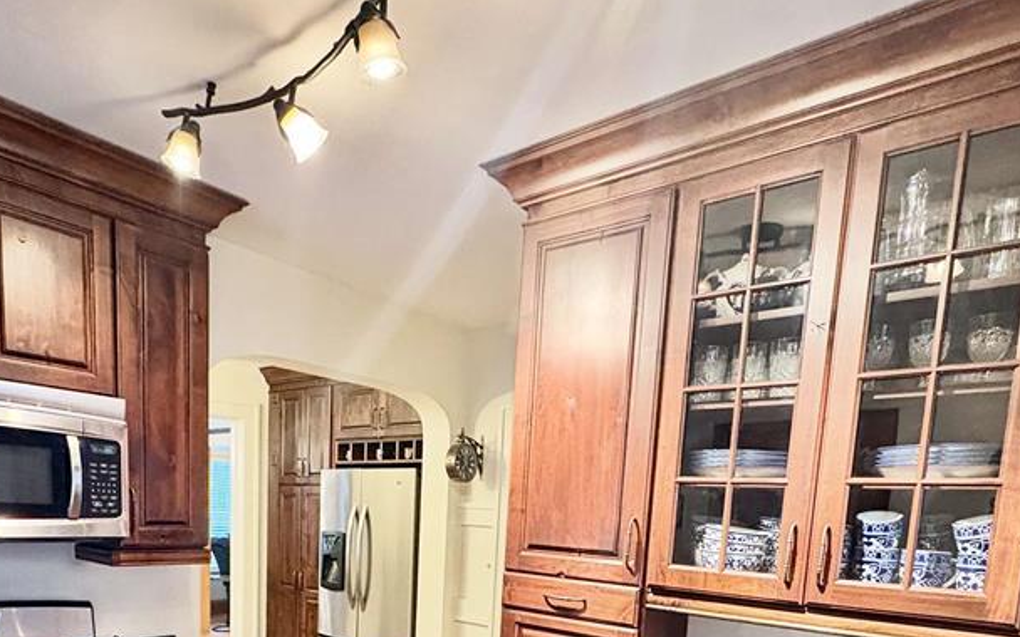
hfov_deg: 72.4
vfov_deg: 43.9
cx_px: 461
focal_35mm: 25
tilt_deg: -7.2
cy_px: 600
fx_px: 695
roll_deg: -2.8
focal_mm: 2.22
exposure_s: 1/40
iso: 1000
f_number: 2.2
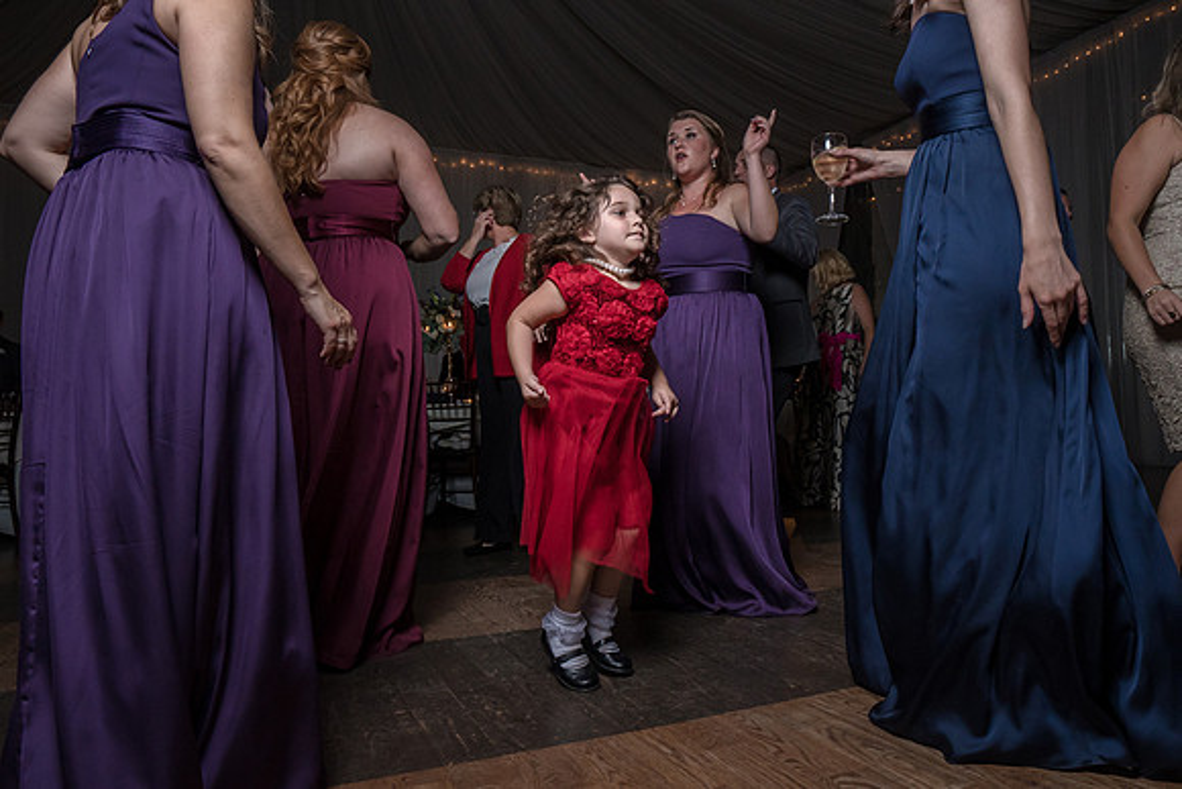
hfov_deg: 71.6
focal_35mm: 25
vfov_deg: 51.5
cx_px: 644
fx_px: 817
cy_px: 398
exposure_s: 1/200
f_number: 5.6
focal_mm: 16
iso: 2000
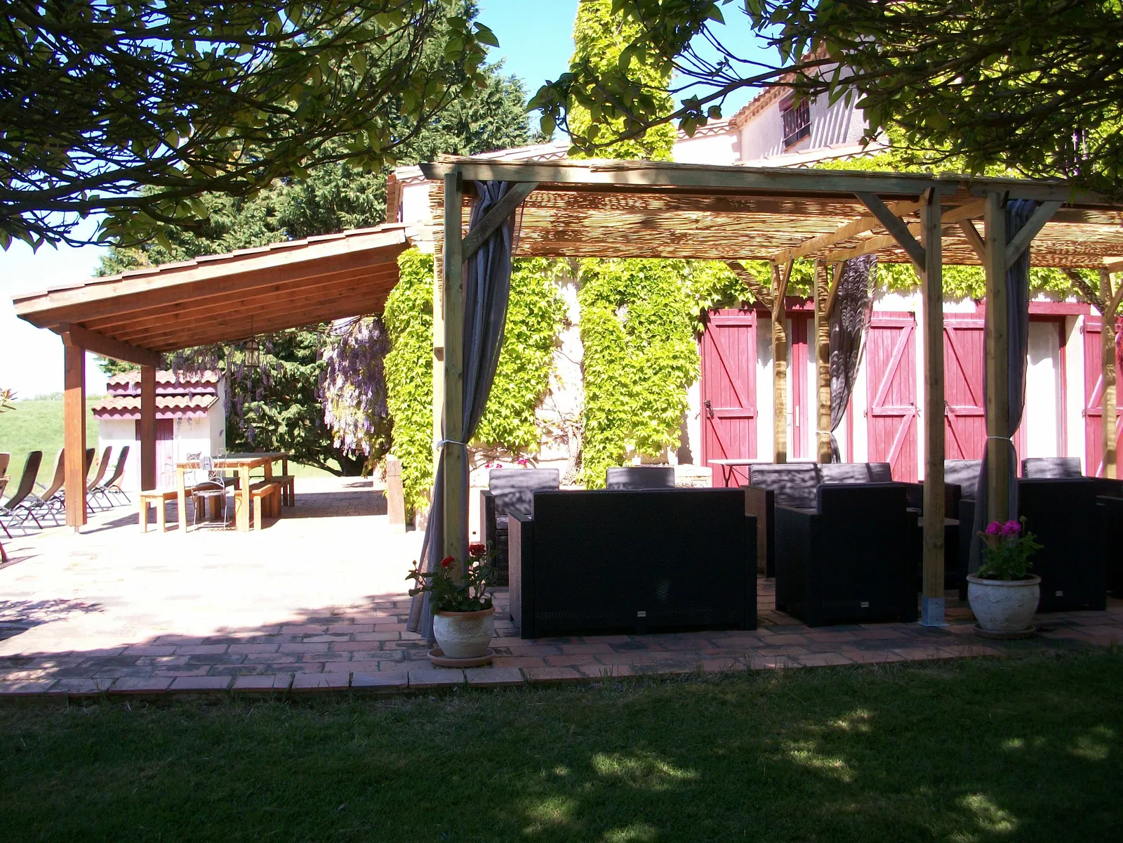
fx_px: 1135
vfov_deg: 40.7
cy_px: 422
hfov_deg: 52.6
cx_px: 562
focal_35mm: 35
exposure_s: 1/320
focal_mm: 6.3
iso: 80
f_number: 3.1
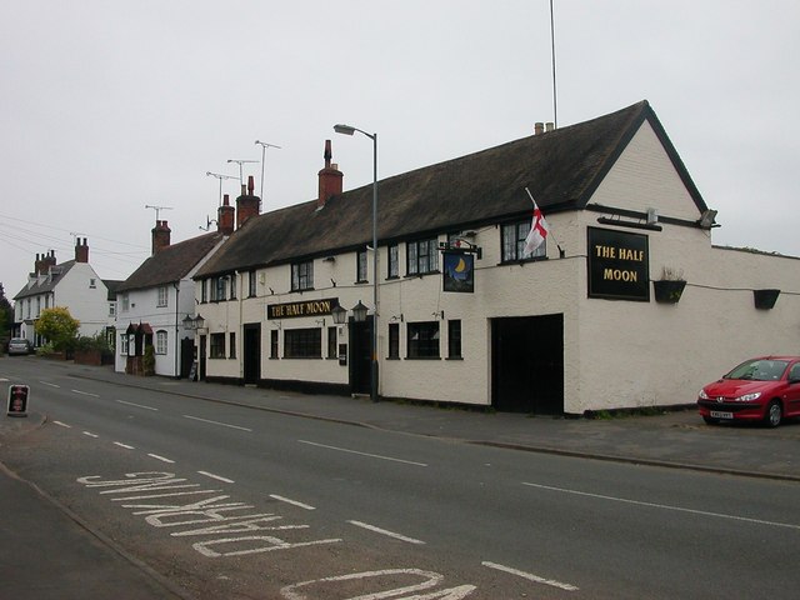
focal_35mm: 37
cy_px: 300
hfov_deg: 50.1
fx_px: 855
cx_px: 400
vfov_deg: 38.7
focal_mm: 5.6
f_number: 4.5
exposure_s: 1/156
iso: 100
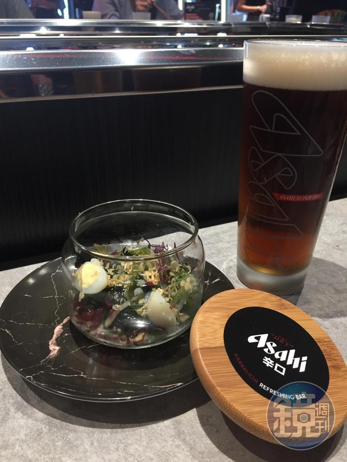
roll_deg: -1.0
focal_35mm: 29
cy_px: 231
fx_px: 388
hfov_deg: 48.2
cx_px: 174
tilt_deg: -28.4
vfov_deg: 61.7
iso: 100
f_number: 2.2
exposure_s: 1/30
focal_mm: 4.15
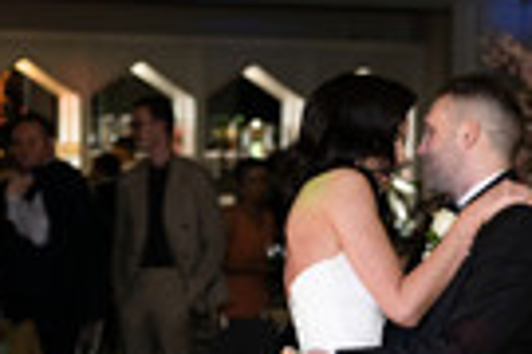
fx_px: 3074
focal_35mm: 208
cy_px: 466
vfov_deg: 6.5
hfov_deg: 9.8
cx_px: 481
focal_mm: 70
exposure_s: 1/125
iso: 250
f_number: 2.8
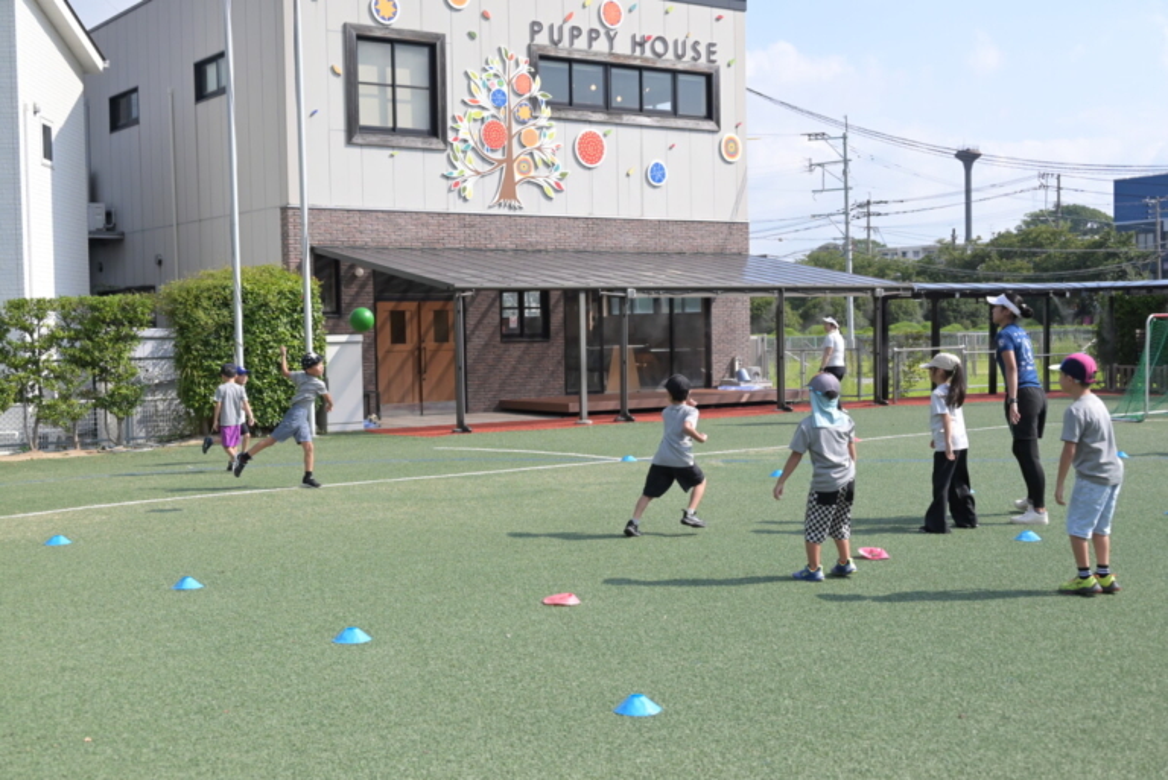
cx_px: 584
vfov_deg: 30.6
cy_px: 390
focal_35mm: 44
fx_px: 1428
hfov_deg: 44.5
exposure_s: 1/8000
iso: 2800
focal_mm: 44
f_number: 6.3
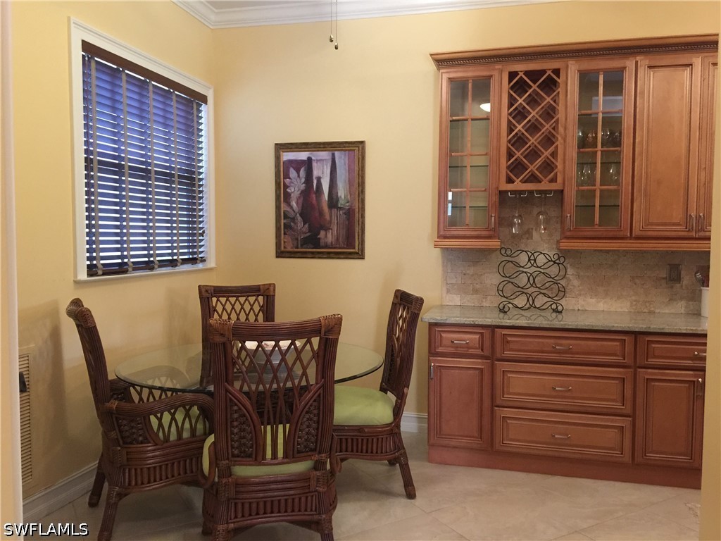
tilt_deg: -3.5
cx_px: 360
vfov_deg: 48.2
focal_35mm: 29
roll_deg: -1.1
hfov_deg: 61.7
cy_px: 270
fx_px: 604
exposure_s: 1/15
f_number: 2.2
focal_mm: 4.15
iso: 100
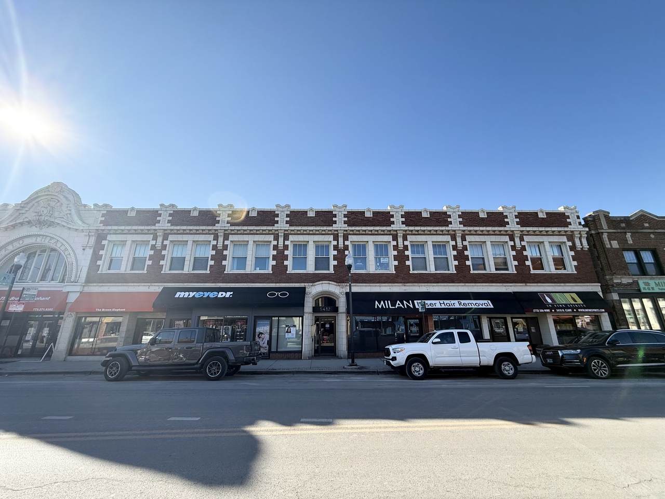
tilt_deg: +16.3
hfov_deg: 102.1
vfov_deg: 85.7
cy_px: 250
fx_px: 269
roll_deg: +0.3
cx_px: 332
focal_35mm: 14
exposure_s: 1/1211
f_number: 2.2
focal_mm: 2.22
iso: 50
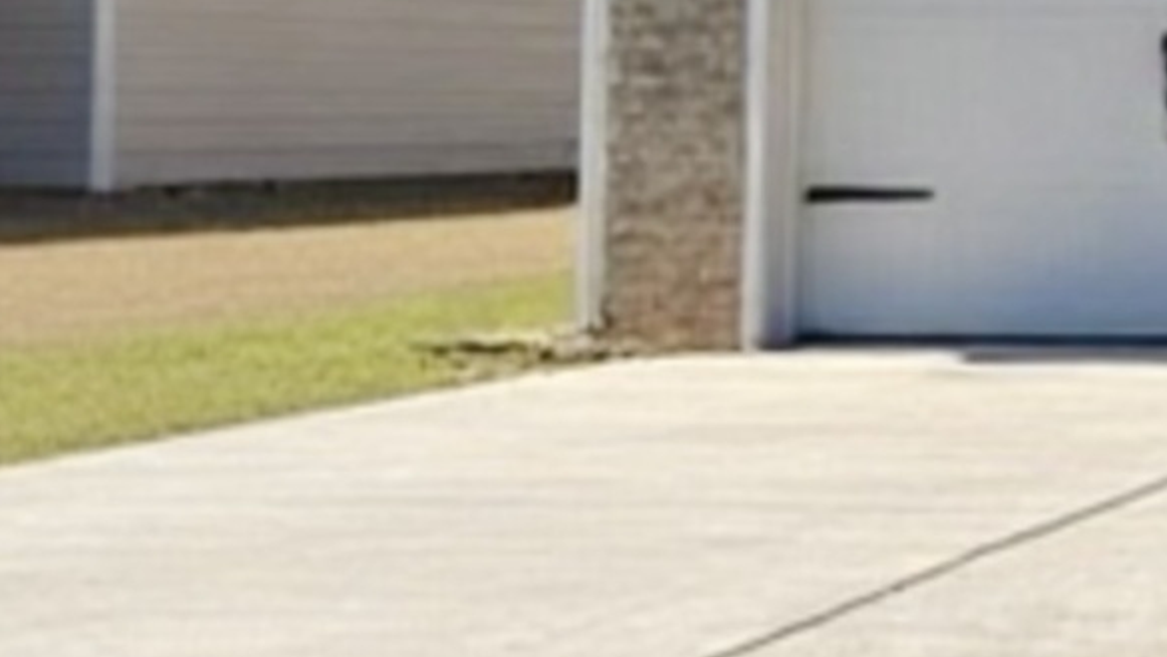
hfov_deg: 13.3
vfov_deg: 8.8
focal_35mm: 137
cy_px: -102
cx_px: 2416
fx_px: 4241
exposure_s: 1/4167
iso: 80
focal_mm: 6.76
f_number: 1.78
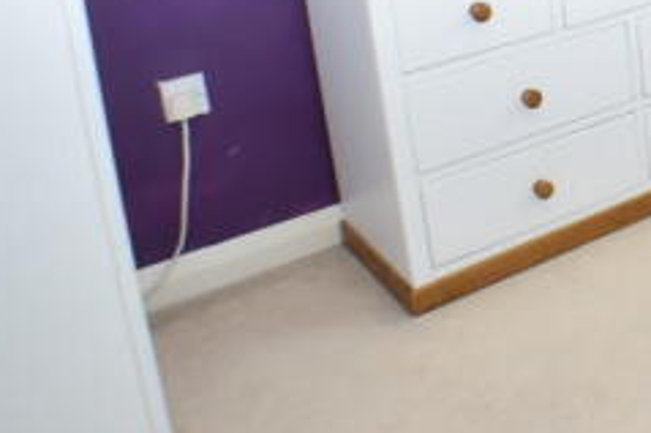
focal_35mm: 74
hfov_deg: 23.9
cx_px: 854
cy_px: -75
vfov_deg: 17.6
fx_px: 1337
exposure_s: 1/125
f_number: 5.6
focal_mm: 18
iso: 400
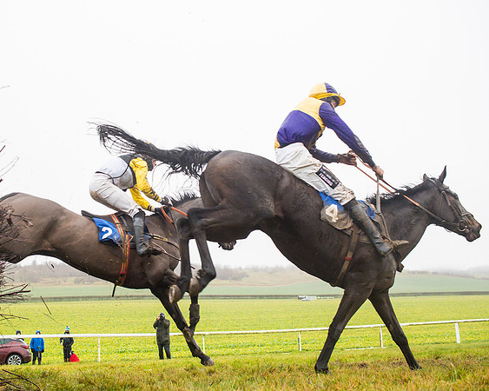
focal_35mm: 39
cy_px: 196
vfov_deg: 37.8
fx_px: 571
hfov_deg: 46.1
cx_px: 195
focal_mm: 35
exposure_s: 1/1000
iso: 2000
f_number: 5
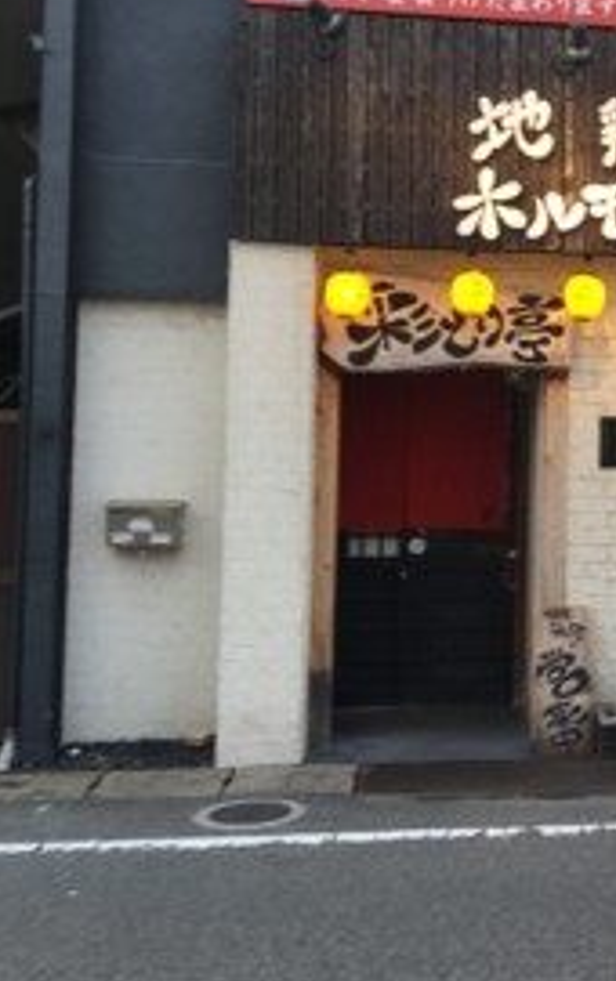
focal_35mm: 51
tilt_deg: +3.8
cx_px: 663
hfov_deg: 23.9
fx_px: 1366
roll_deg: -0.9
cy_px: 380
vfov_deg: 39.3
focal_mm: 4.15
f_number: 2.2
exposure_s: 1/60
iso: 25
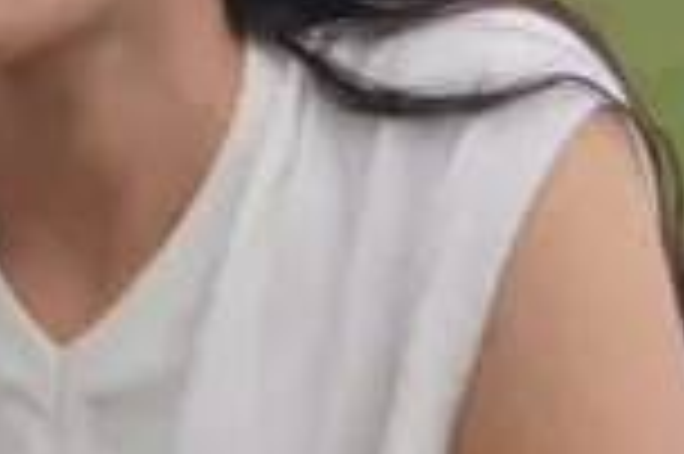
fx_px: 5020
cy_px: -43
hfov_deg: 7.8
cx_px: 122
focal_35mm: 265
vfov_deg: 5.2
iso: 100
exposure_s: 1/160
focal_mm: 35
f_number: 4.5
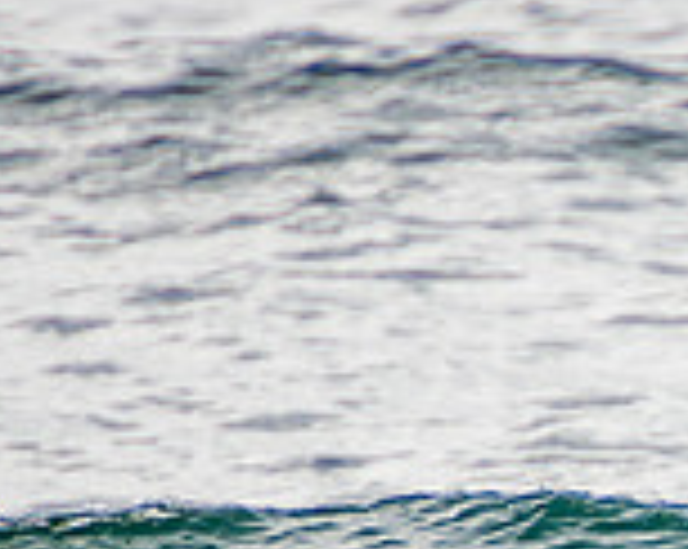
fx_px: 43519
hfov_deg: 0.9
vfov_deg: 0.7
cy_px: 754
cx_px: 1138
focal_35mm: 2140
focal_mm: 400
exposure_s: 1/2000
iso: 320
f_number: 5.6
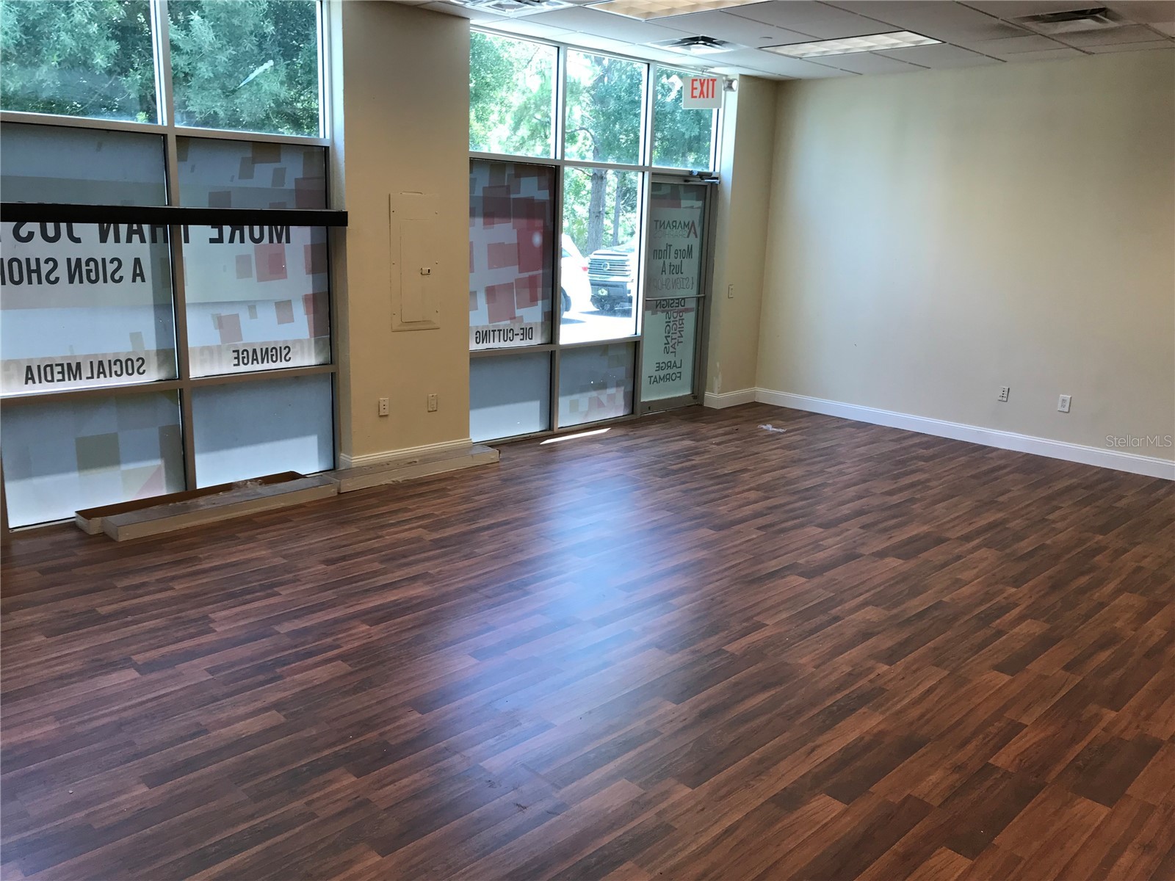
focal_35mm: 28
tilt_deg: -12.8
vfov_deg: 49.7
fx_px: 950
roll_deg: -2.1
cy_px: 440
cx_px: 588
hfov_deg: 63.4
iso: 32
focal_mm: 3.99
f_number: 1.8
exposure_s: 1/120
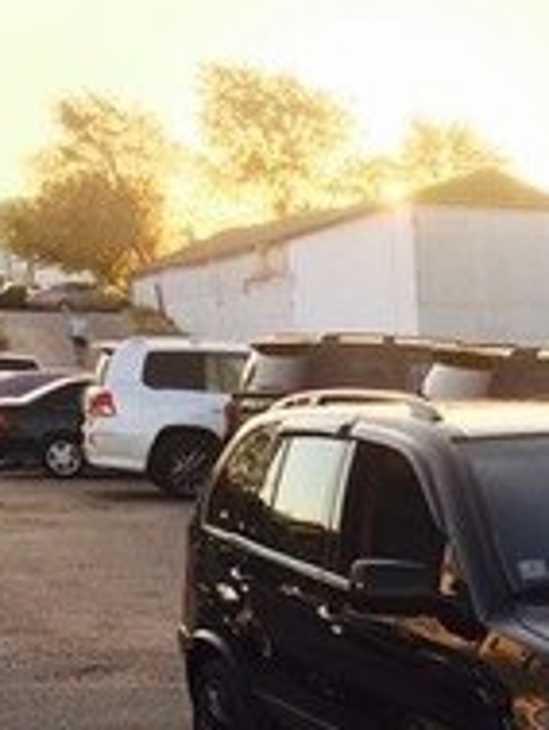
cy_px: 888
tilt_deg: -16.8
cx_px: 661
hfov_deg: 18.4
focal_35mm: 76
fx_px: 1605
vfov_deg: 23.3
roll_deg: +0.8
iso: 32
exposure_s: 1/410
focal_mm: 4.15
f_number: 2.2
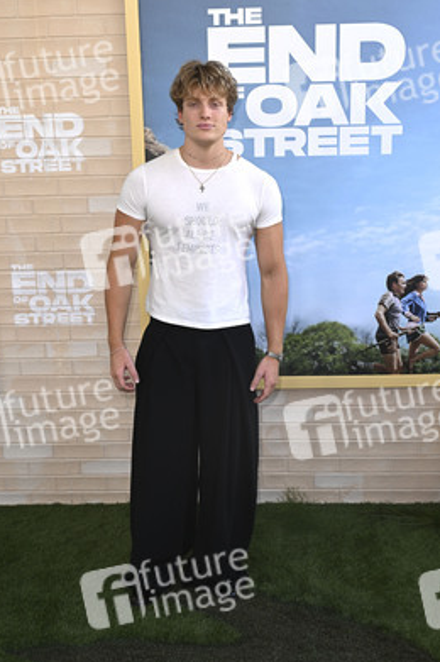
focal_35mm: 44
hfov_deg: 30.5
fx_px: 808
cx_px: 217
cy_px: 335
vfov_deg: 44.5
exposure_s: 1/250
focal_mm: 43
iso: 640
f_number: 6.3
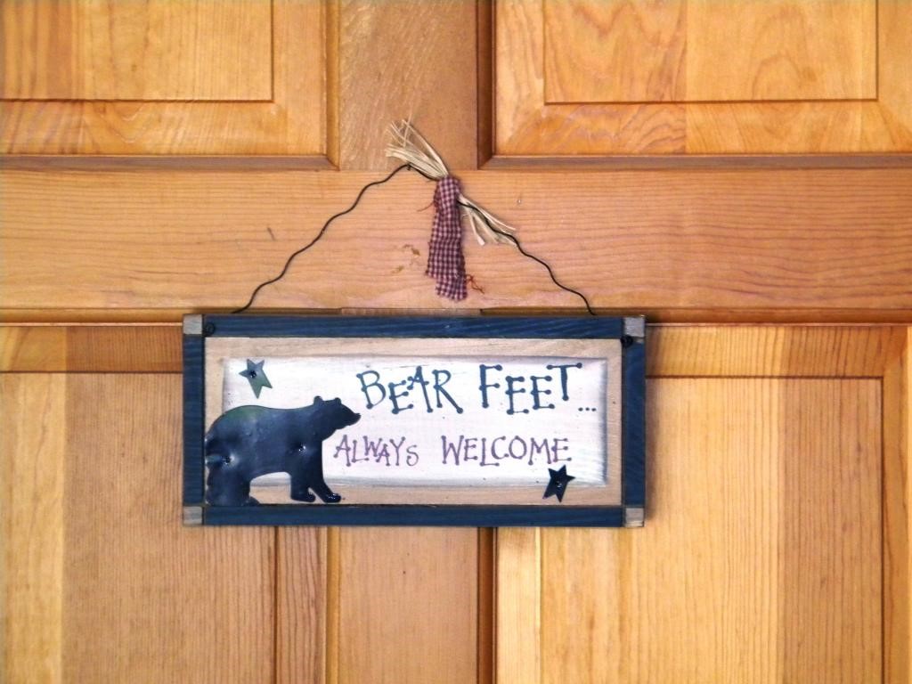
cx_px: 456
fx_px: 2766
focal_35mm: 105
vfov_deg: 14.1
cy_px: 342
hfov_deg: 18.7
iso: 400
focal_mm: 19
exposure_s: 1/30
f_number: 4.7
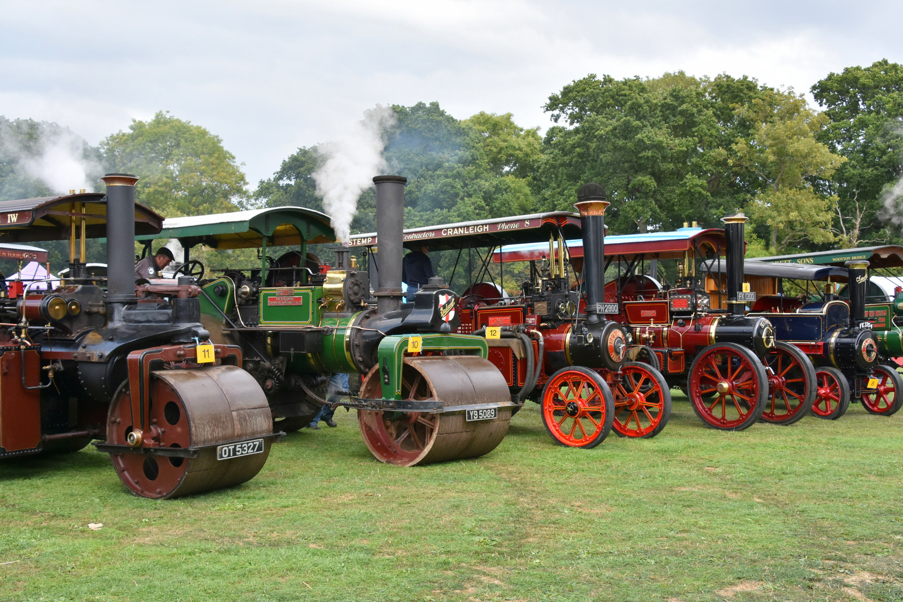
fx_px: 978
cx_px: 452
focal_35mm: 39
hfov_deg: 49.5
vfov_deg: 34.2
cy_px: 301
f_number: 8
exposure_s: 1/500
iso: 500
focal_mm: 26
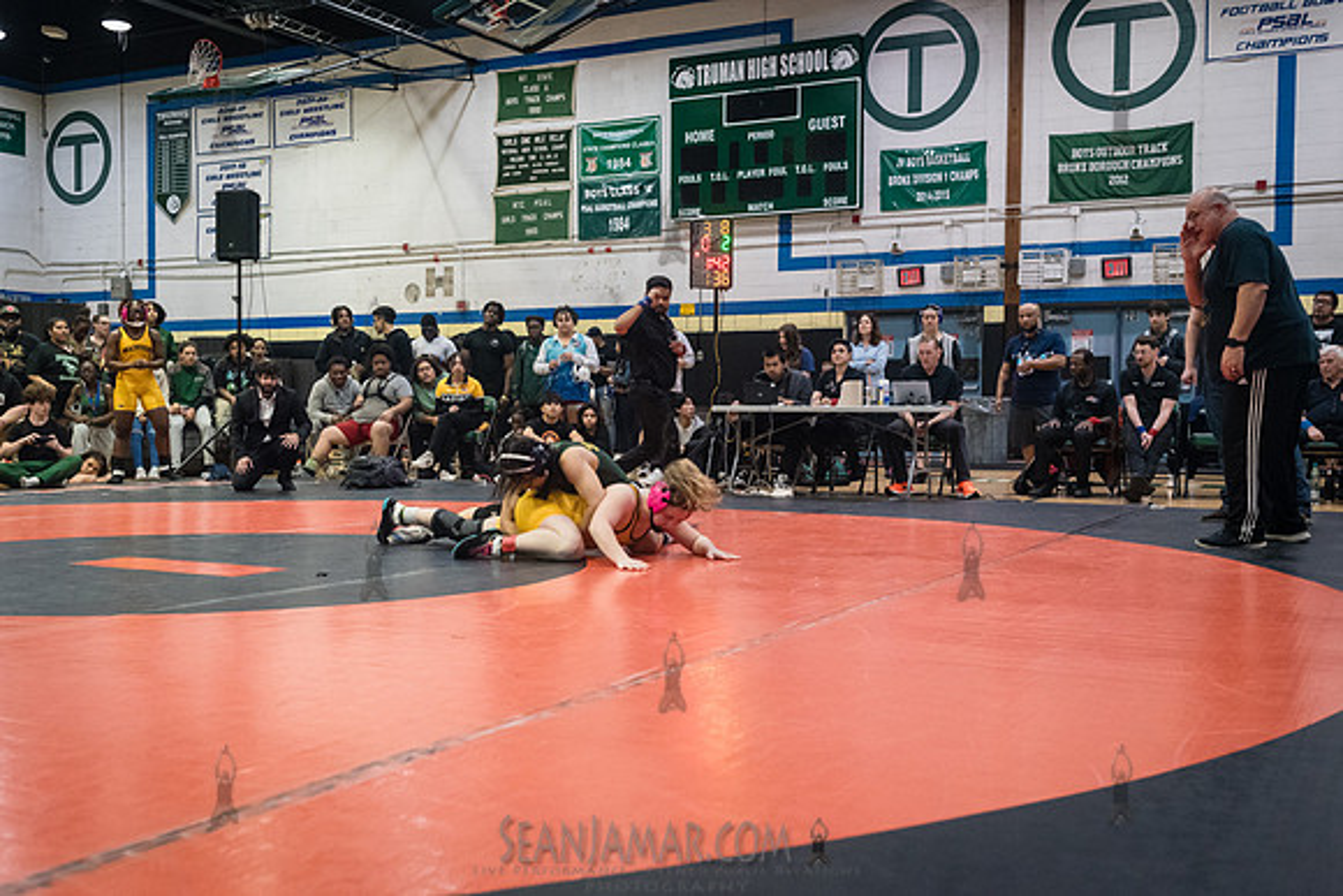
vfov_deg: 35.9
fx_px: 1385
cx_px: 672
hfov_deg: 51.7
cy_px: 448
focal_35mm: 37
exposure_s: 1/400
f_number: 3.5
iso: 6400
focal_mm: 35
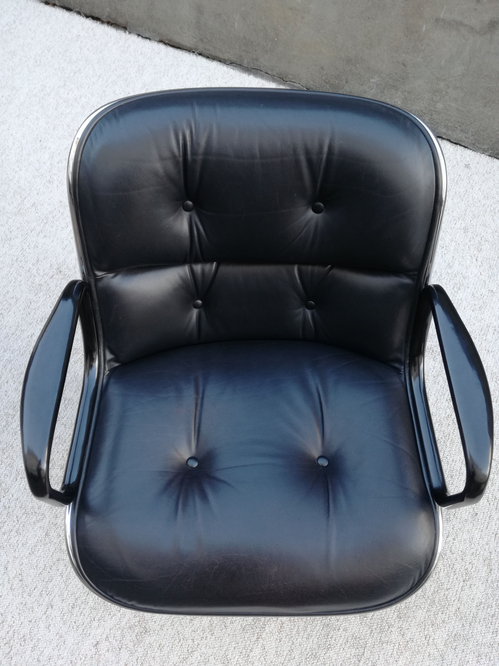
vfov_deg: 65.3
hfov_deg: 51.4
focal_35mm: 27
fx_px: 519
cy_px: 333
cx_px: 250
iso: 50
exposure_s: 1/60
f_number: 2
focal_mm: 3.79
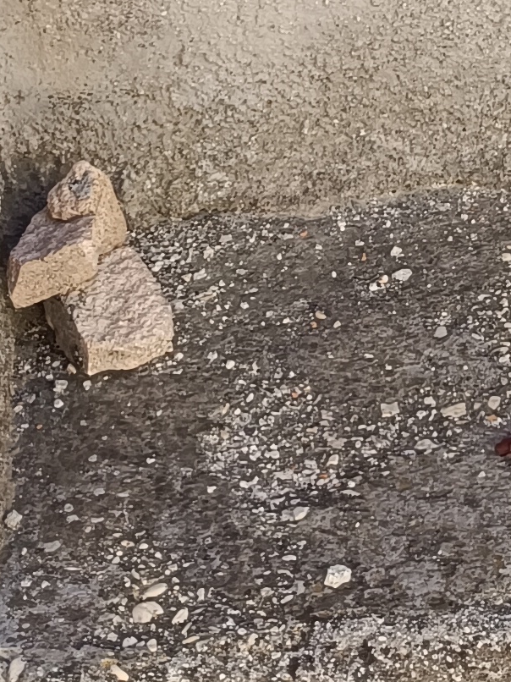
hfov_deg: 12.1
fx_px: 2403
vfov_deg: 13.1
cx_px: 438
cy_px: -844
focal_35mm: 122
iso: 53
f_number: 1.88
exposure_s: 1/164
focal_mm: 5.59
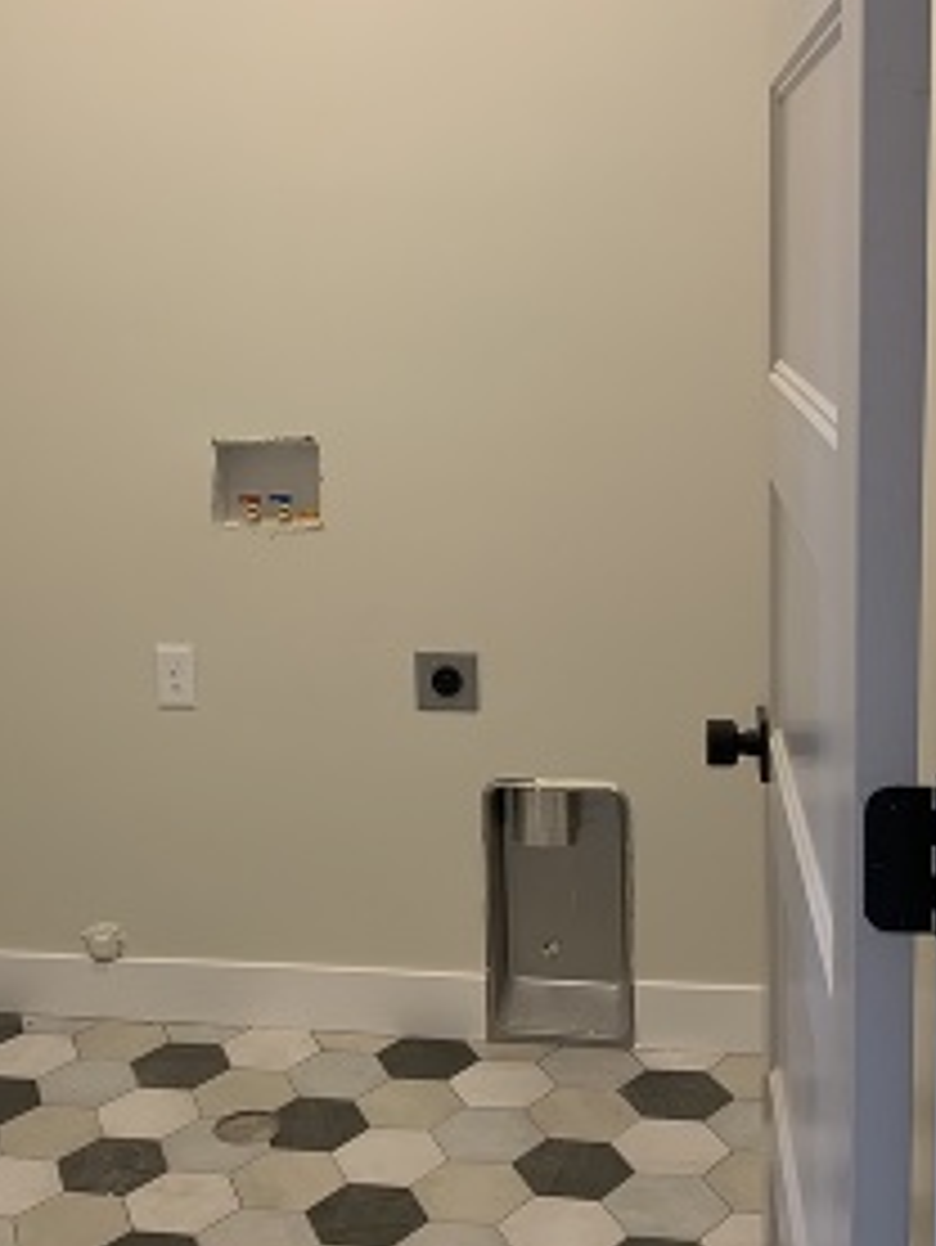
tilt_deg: -11.3
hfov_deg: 32.0
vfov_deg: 42.1
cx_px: 333
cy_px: 603
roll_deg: +2.6
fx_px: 1621
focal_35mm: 45
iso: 100
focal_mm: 4.25
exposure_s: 1/60
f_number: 1.8
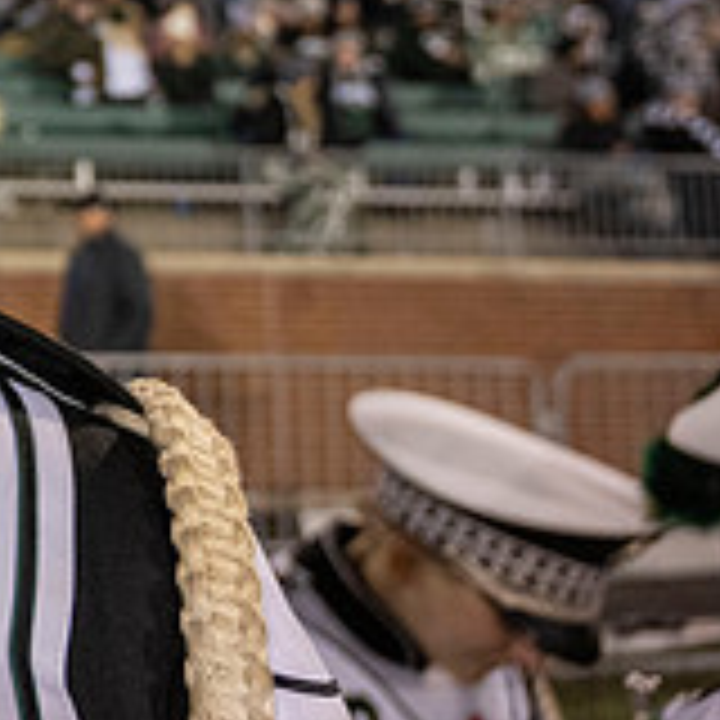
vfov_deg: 21.9
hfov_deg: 18.9
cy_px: -97
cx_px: -508
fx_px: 1741
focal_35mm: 74
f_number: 4
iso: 2000
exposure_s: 1/500
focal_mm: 24
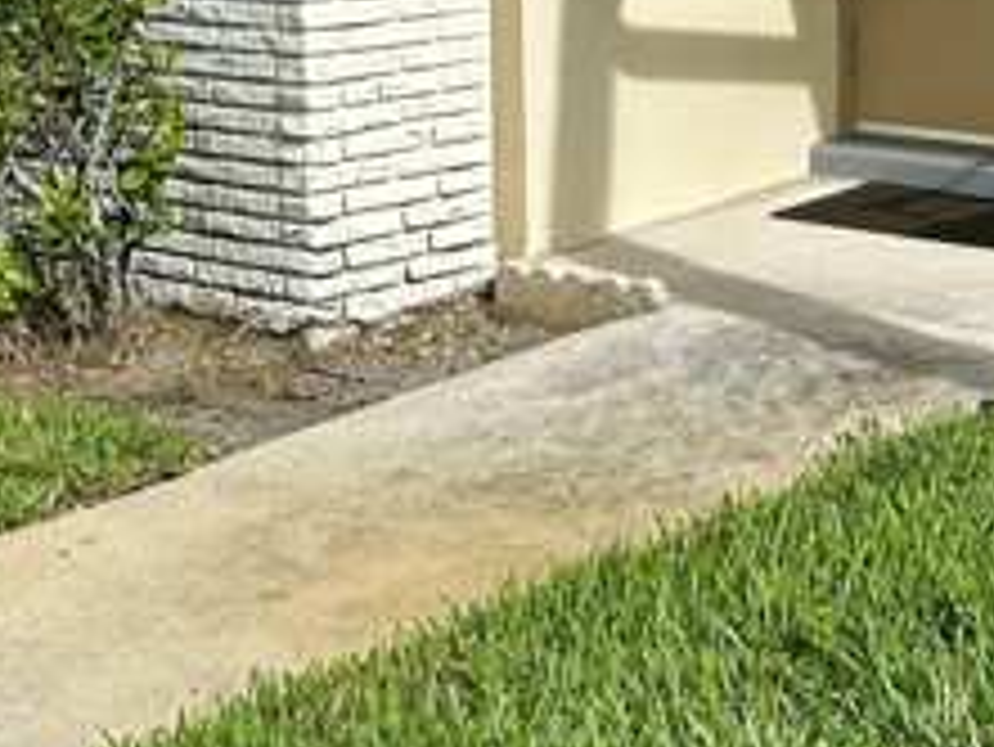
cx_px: 688
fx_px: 2701
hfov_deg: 20.8
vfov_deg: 14.7
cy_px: -374
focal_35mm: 94
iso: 50
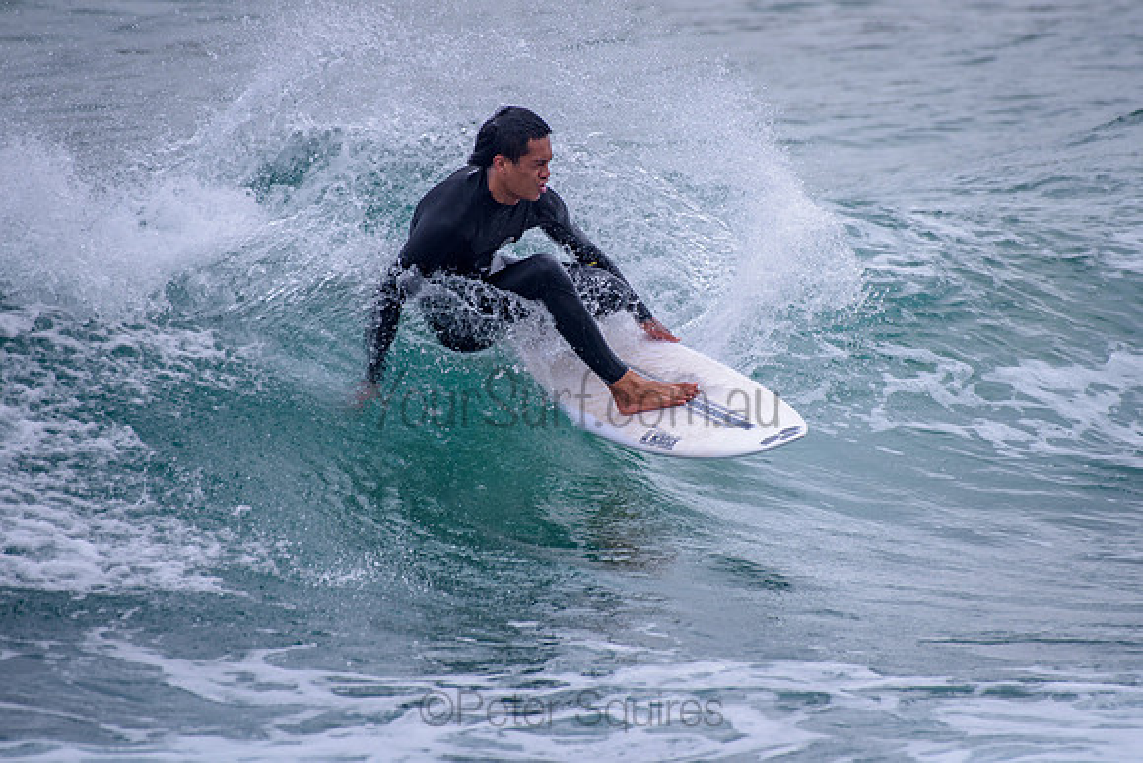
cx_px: 641
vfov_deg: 2.2
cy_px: 347
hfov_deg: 3.4
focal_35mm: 613
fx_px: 19468
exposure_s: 1/2000
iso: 250
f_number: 5.6
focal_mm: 500
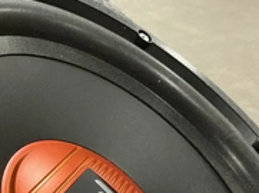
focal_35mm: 62
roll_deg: +0.7
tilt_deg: -26.7
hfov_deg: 30.3
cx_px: 40
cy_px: 152
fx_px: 463
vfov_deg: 23.3
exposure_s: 1/30
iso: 320
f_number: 1.8
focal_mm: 3
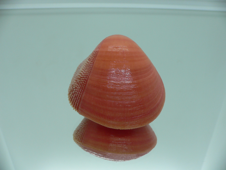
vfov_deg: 40.7
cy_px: 85
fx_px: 229
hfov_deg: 52.6
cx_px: 113
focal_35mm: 35
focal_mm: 4.6
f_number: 2.8
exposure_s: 1/60
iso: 80
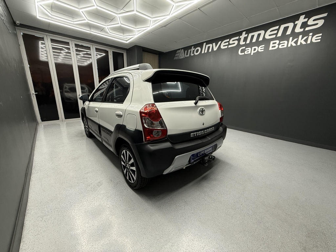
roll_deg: -1.2
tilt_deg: -13.9
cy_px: 126
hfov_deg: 102.1
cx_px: 168
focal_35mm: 14
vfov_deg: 85.7
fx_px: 136
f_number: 2.2
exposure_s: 1/100
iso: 250
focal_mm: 2.22
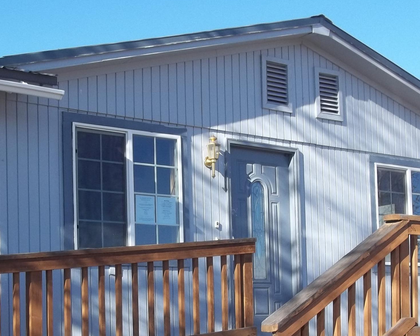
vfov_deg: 23.4
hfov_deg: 29.4
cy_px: 287
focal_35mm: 64
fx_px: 795
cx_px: 145
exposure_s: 1/60
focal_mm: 5.7
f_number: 8.8
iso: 64
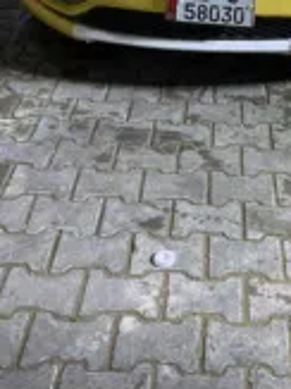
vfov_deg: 26.9
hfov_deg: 22.7
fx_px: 718
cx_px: 215
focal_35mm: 64
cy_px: -74
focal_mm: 4.25
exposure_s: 1/34
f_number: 1.8
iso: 640
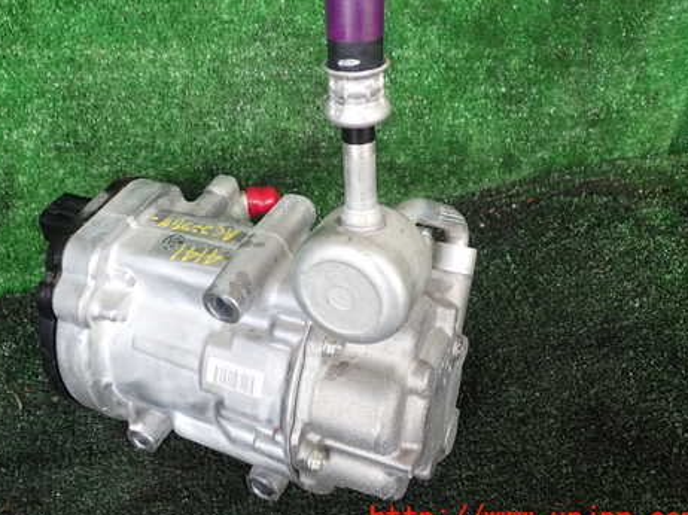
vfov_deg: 36.6
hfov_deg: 47.5
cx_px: 259
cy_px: 204
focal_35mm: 39
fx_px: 775
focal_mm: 5.4
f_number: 2.3
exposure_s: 1/60
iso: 100
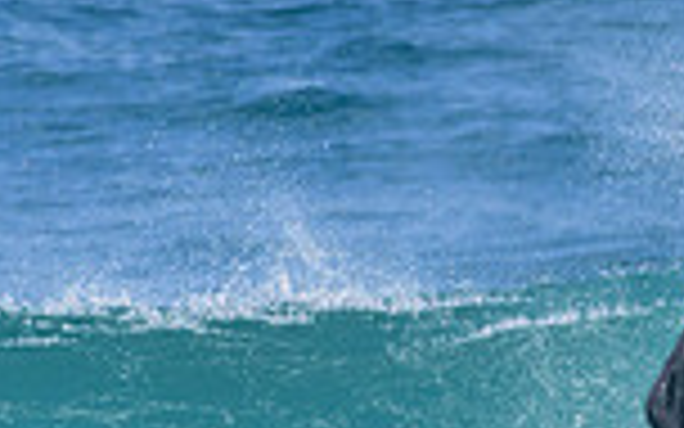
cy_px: 552
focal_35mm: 2908
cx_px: 644
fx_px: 54209
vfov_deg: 0.5
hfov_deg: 0.7
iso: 360
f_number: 5.6
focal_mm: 500
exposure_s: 1/2000
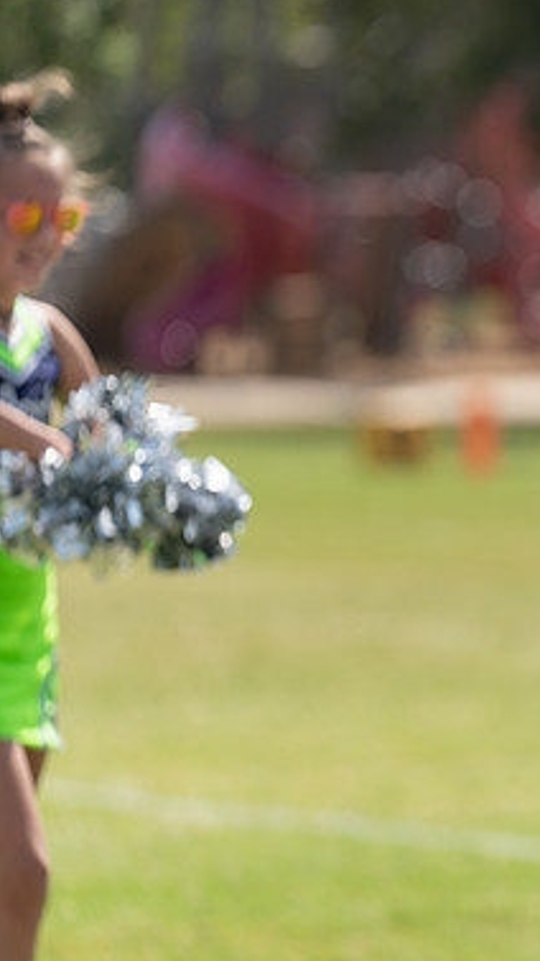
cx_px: 742
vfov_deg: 6.4
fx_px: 8529
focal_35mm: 335
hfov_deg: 3.6
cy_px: 454
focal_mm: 200
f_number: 4
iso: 160
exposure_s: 1/1600
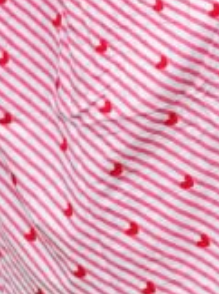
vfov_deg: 9.6
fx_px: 1675
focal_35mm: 198
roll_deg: +3.3
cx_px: 34
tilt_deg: -12.4
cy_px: -193
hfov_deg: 7.5
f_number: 1.78
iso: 64
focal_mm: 6.76
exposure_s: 1/639
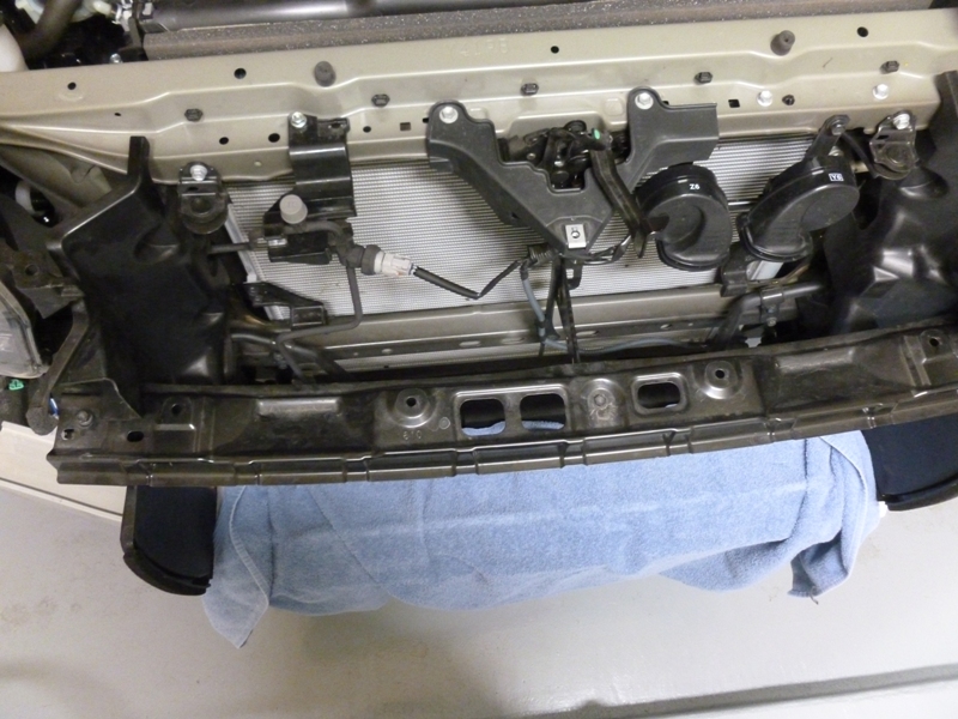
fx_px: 775
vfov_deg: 49.7
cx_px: 479
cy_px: 360
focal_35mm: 28
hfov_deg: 63.4
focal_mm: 5
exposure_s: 1/10
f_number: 3.3
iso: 800
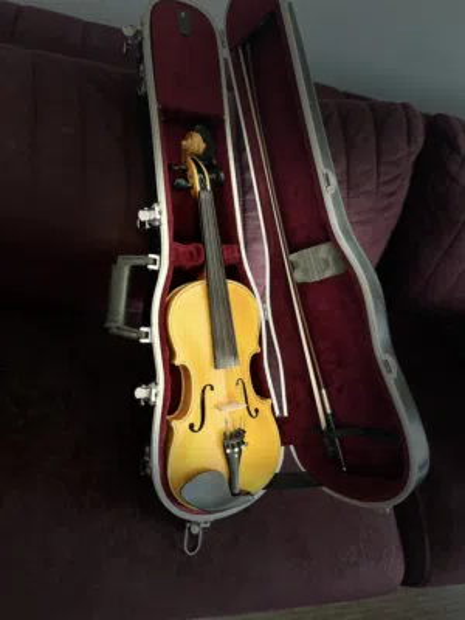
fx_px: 466
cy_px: 310
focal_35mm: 26
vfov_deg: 67.3
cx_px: 232
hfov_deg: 53.1
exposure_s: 1/41
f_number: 1.6
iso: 500
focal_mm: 5.1
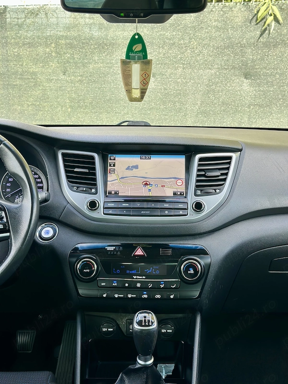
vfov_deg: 39.7
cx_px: 144
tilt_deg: -10.7
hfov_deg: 30.3
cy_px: 192
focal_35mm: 48
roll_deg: -1.4
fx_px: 532
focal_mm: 6.86
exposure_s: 1/155
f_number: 1.78
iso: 125
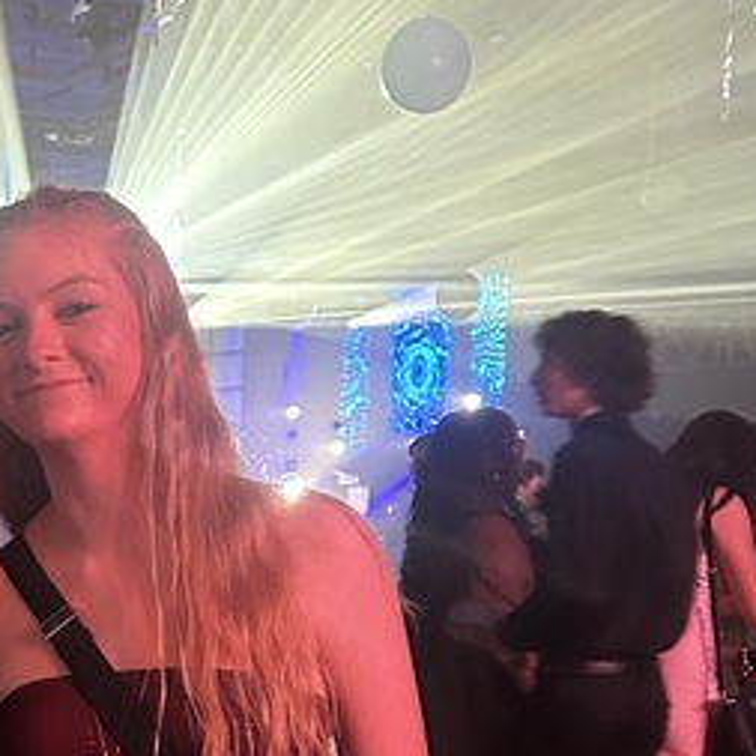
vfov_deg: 19.7
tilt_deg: -4.5
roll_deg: -0.5
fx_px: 2125
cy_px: 711
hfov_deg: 19.0
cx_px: -167
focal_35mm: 86
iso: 1000
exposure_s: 1/55
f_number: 1.78
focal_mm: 6.86
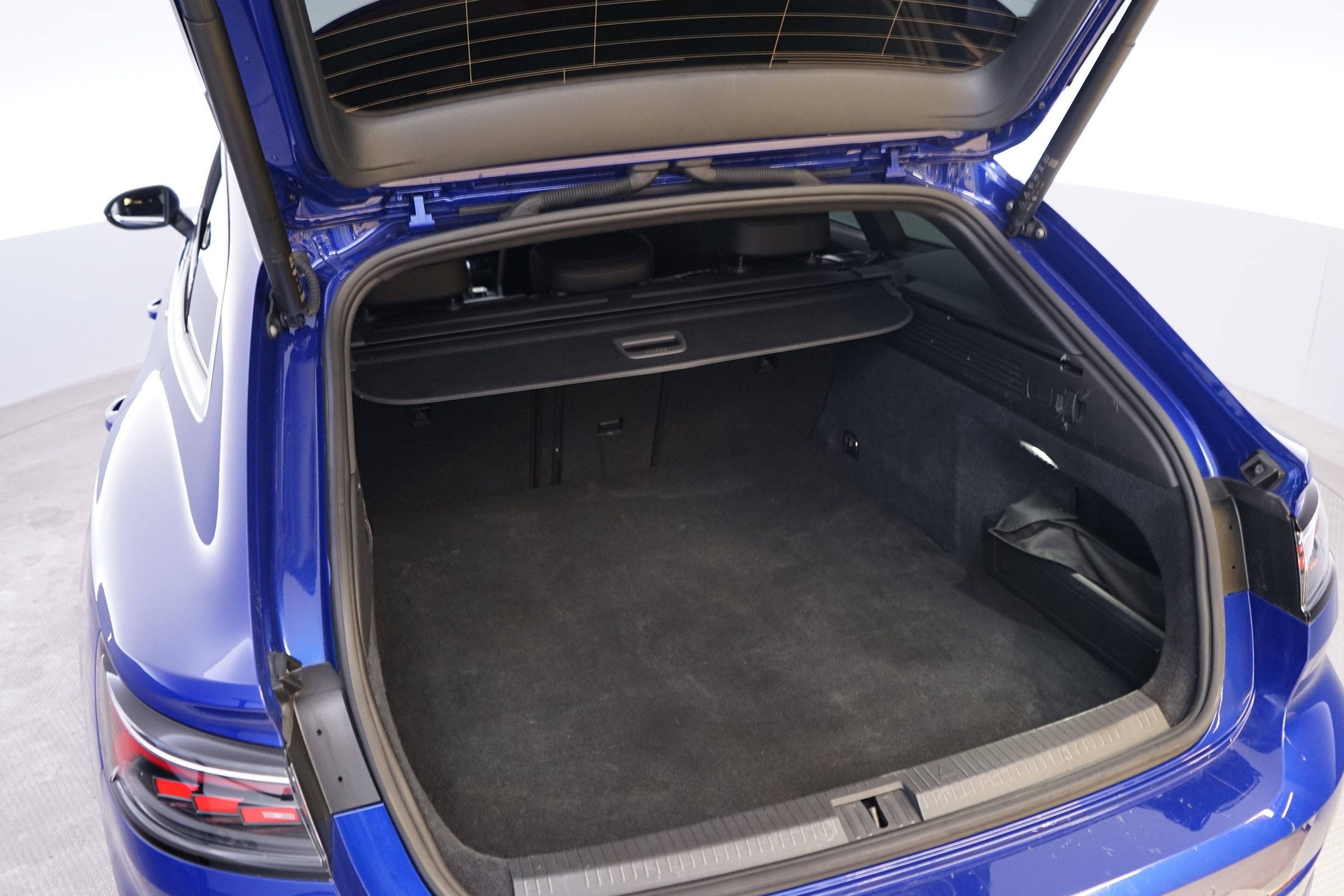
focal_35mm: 29
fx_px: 1083
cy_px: 449
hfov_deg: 63.7
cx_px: 653
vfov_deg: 45.0
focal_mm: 28
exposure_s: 1/5
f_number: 5
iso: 1250
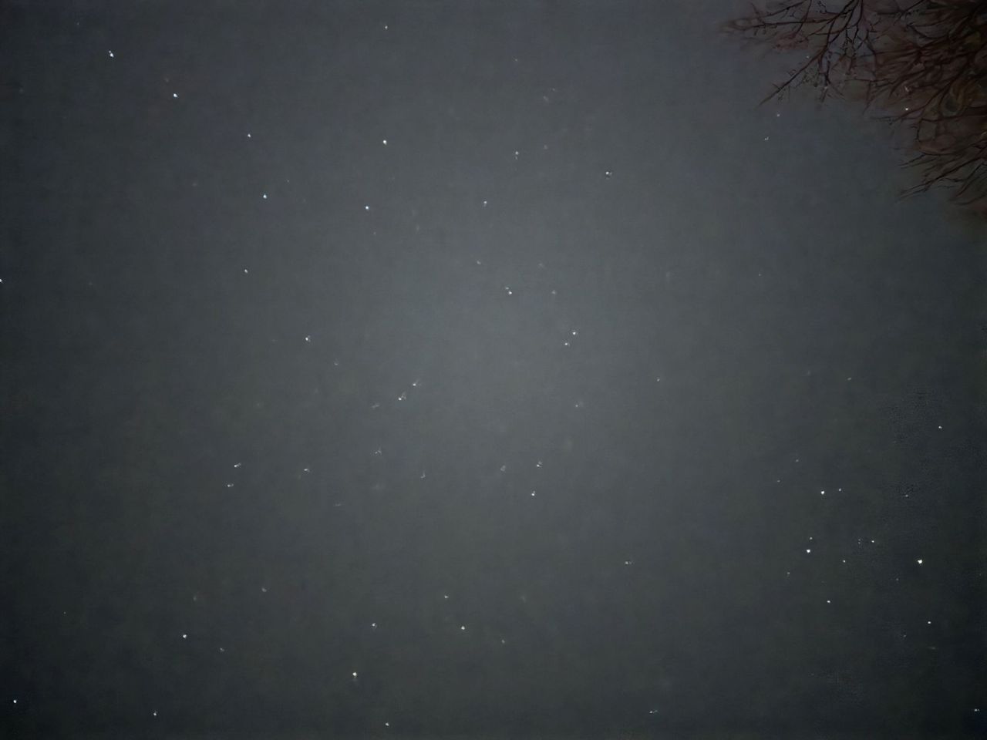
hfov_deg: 73.9
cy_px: 370
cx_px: 494
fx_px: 656
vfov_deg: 58.9
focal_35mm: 23
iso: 3200
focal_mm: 6.3
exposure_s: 1/2
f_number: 1.7
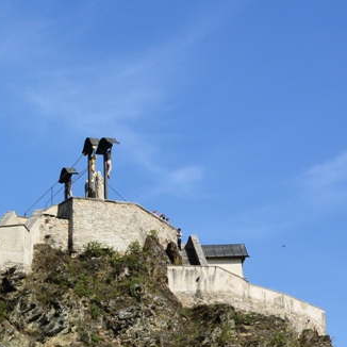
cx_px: -11
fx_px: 1327
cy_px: 341
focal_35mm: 117
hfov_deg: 14.6
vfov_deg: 14.7
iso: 200
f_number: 8
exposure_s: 1/1250
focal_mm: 26
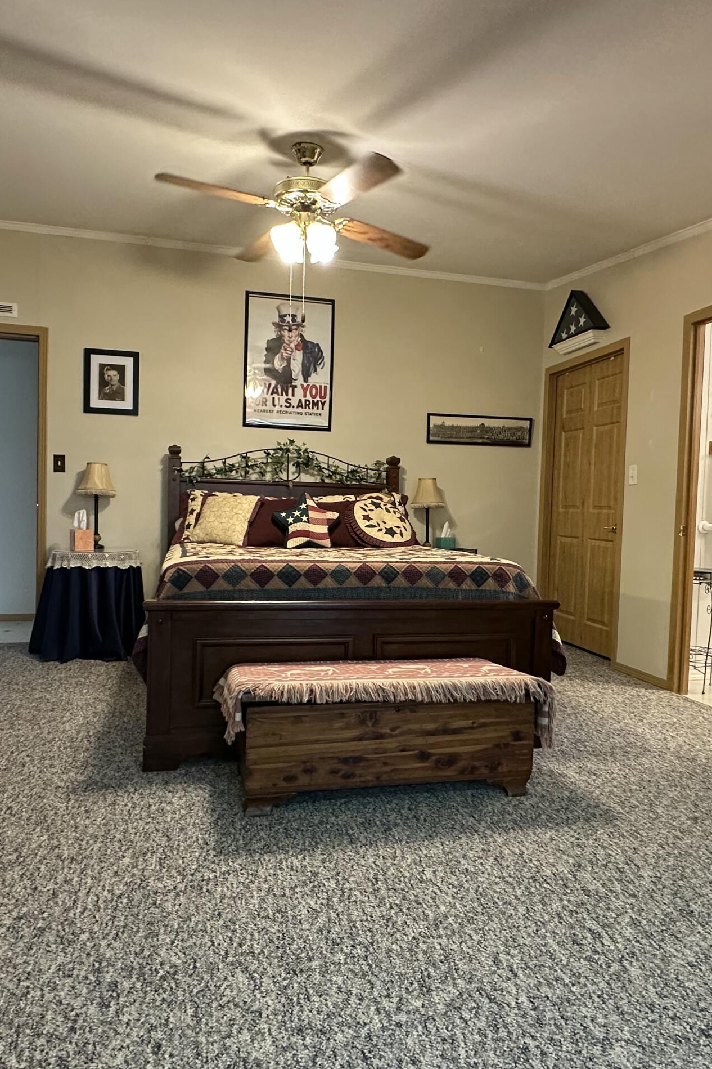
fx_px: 682
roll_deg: -2.6
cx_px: 357
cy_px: 539
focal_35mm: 23
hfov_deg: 55.1
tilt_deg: -0.9
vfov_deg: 76.1
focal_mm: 2.22
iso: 320
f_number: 2.2
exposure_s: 1/60
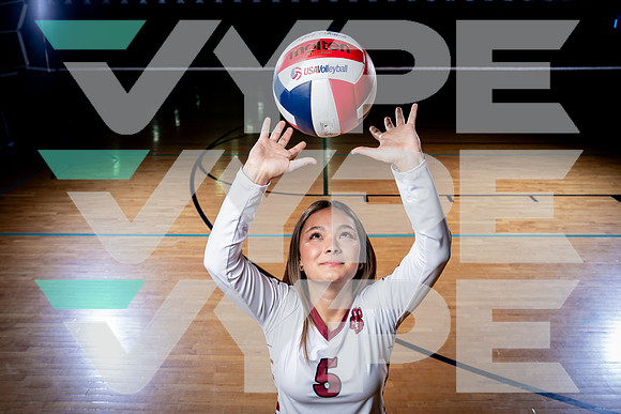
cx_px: 310
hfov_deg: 61.2
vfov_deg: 43.0
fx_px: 526
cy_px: 207
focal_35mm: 30
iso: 250
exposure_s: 1/250
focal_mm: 30
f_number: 5.6
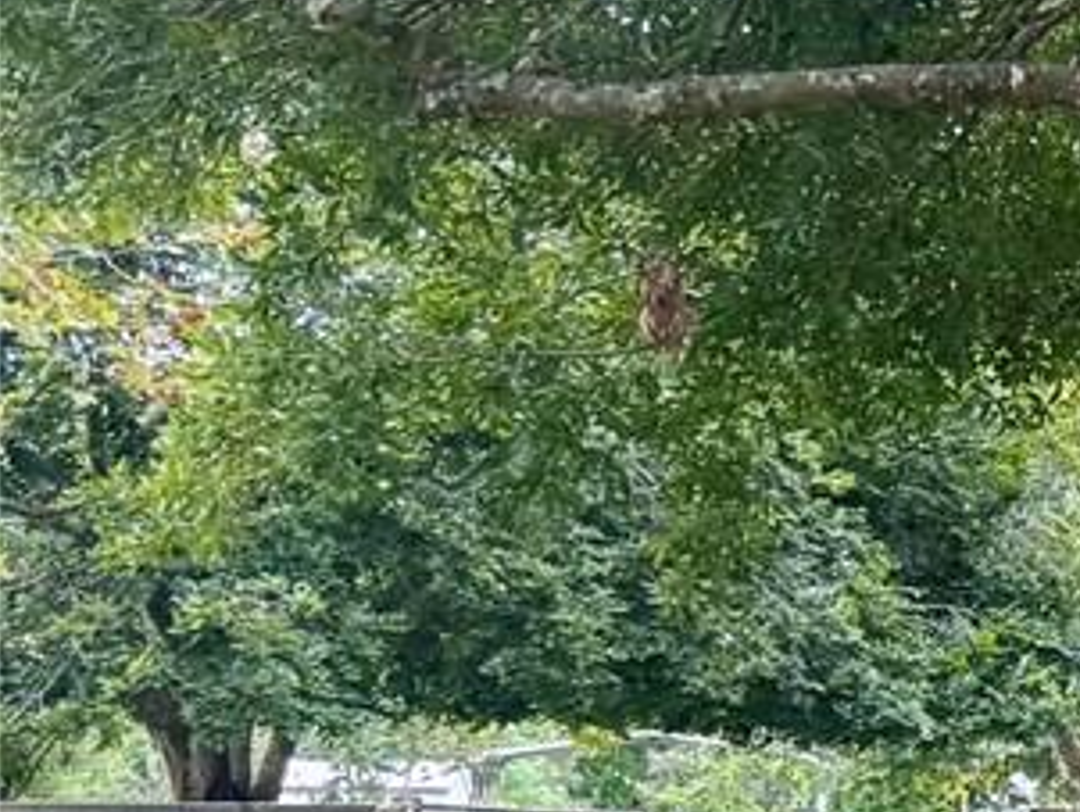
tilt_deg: +1.9
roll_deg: +0.4
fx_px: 3965
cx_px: 2857
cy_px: 662
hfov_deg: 11.6
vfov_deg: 11.6
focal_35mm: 127
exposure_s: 1/230
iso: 200
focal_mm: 6.76
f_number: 1.78
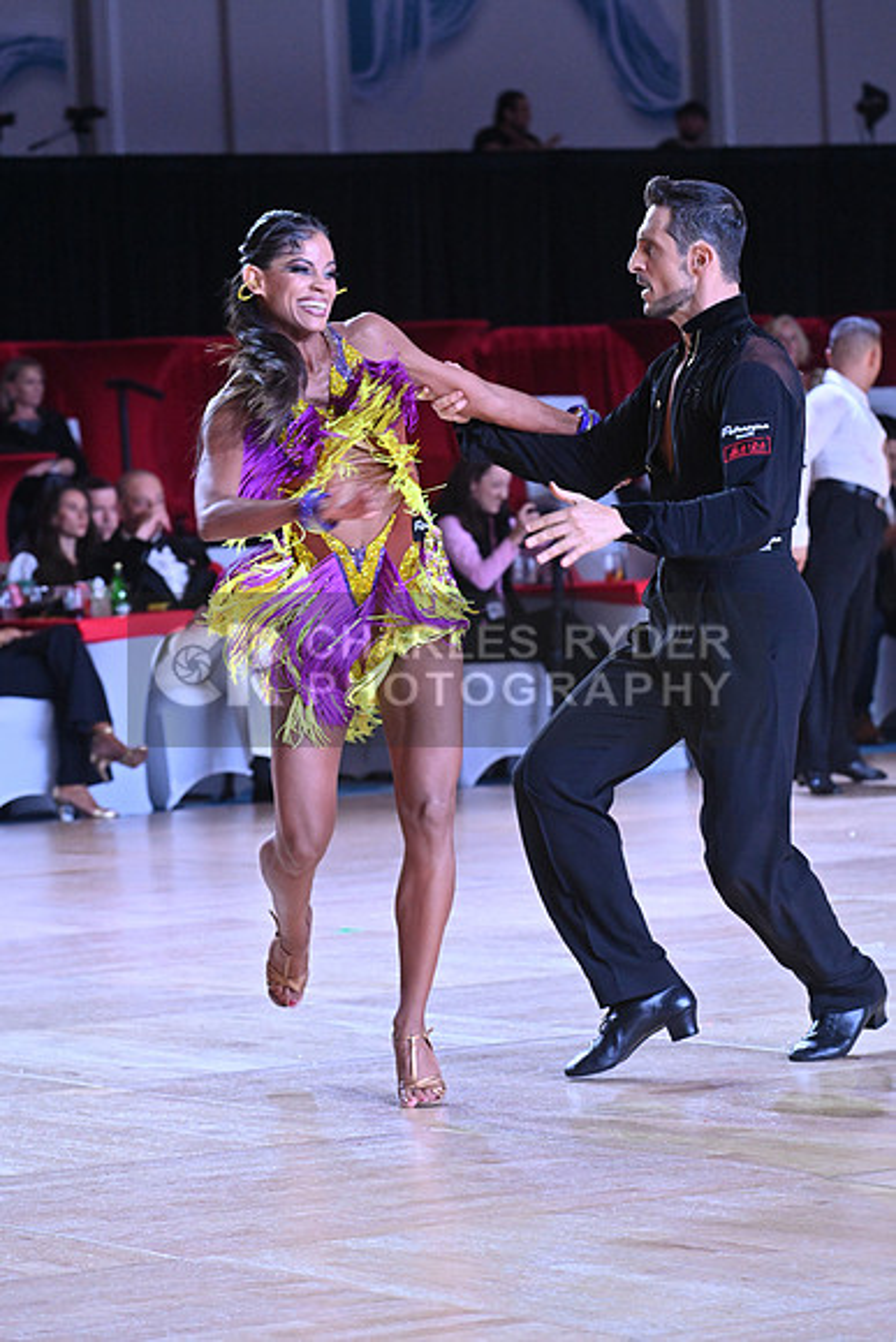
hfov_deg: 9.2
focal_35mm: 150
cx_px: 448
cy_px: 671
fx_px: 5596
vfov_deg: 13.7
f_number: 8
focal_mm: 150
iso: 4000
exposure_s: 1/400
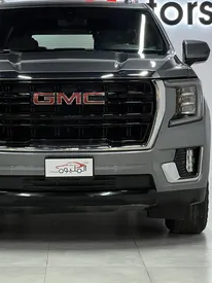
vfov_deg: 17.6
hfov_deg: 13.2
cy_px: 107
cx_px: 70
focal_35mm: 112
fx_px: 915
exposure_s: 1/50
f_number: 2.8
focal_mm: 9
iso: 640
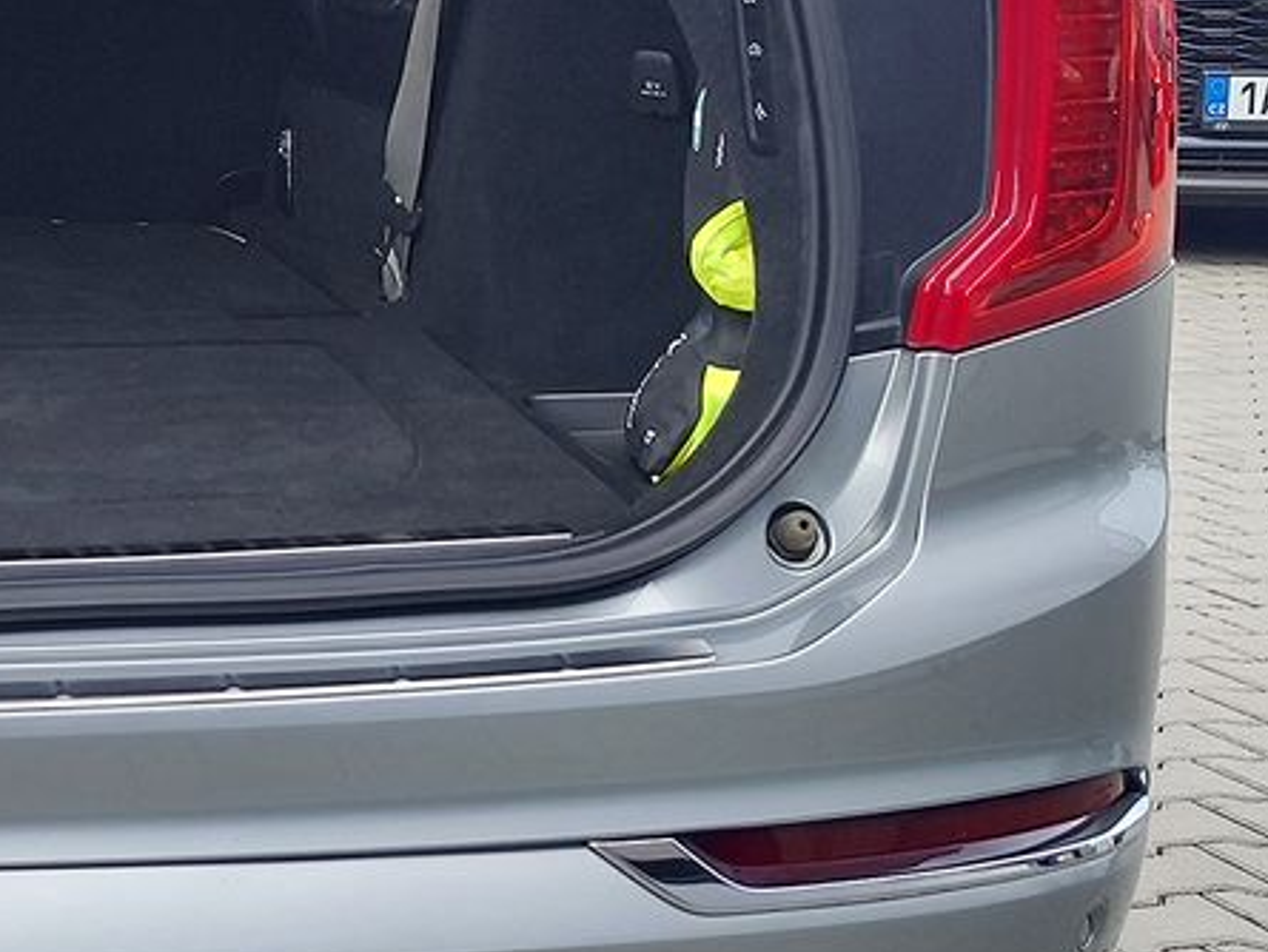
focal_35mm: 62
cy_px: 359
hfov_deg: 26.9
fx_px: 2272
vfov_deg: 23.6
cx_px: -331
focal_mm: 7.01
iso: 50
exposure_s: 1/630
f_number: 1.69
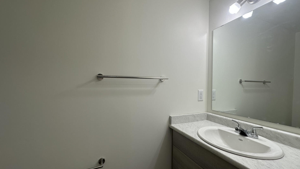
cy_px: 91
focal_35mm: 16
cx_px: 152
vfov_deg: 67.0
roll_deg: -0.8
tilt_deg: -3.4
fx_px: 127
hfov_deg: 99.4
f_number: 2.2
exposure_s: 1/120
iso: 50
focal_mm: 2.22
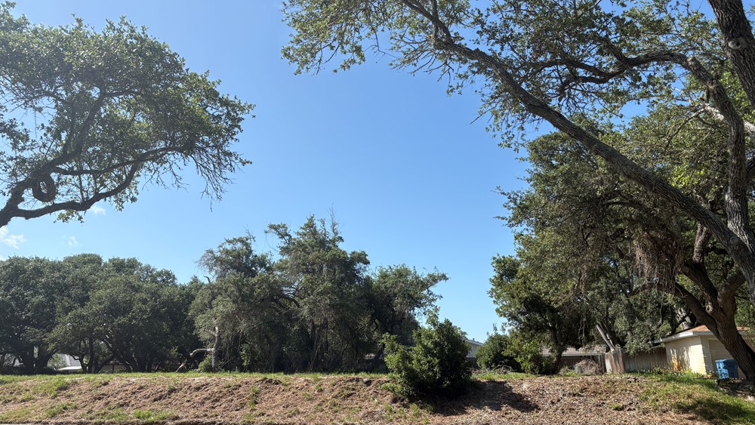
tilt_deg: +15.3
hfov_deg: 66.0
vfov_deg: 40.2
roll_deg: +1.7
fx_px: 581
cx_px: 384
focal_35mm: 29
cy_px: 217
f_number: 1.6
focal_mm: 5.96
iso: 50
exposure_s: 1/3125
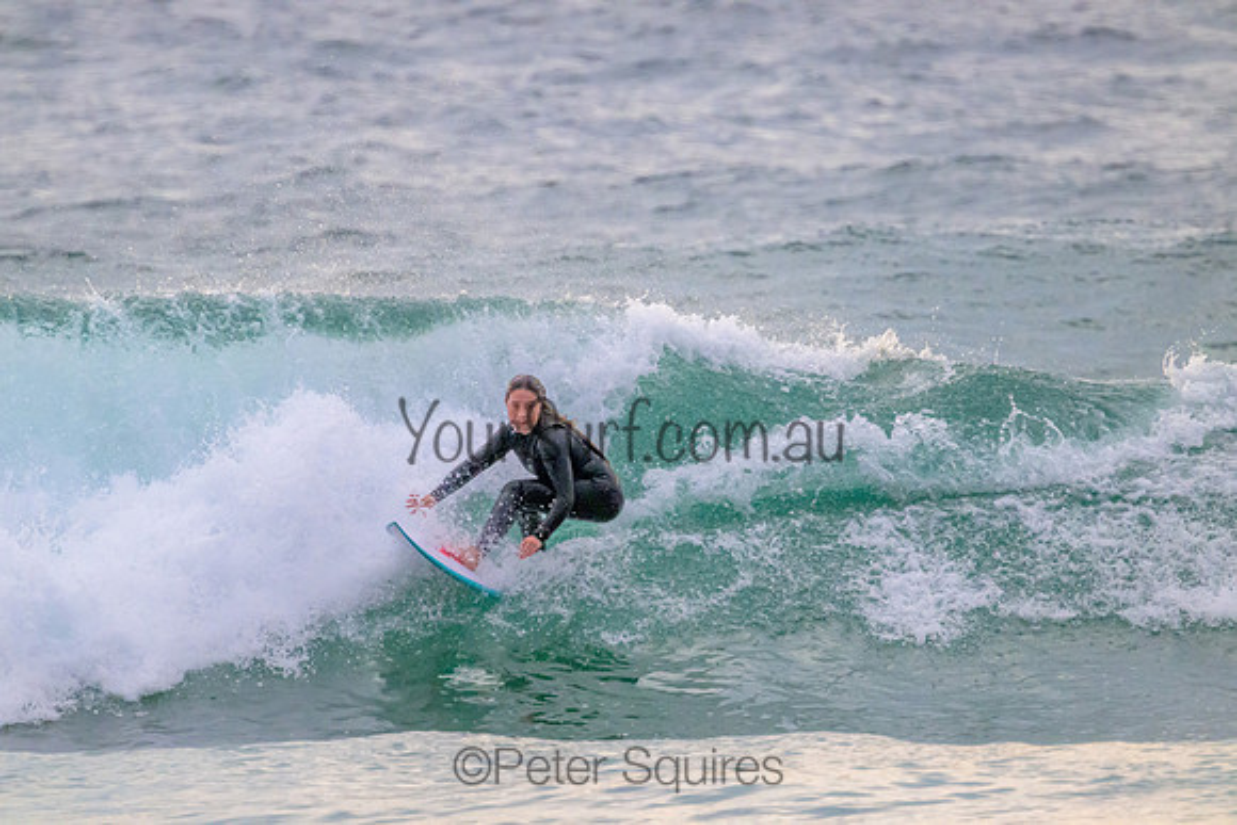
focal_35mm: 800
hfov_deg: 2.6
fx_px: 27494
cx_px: 618
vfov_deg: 1.7
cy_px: 412
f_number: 11
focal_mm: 800
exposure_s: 1/2000
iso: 11400
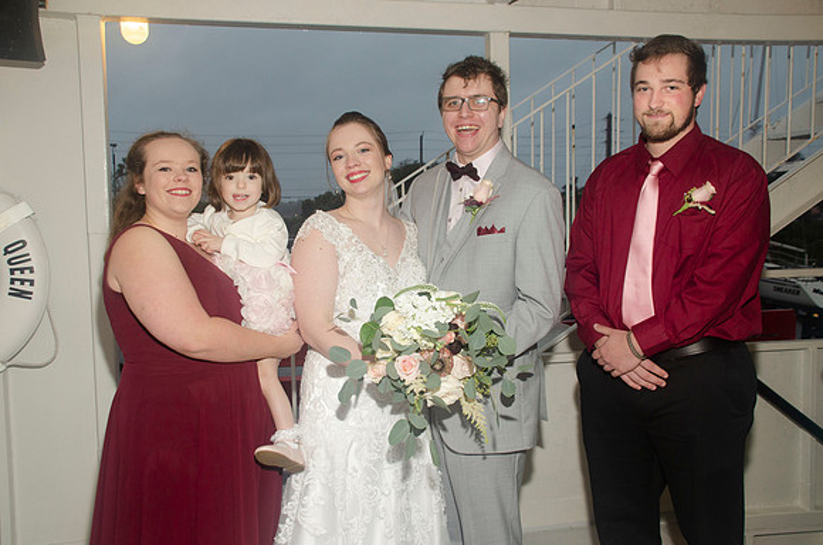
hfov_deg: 57.3
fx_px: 753
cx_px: 412
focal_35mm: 33
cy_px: 272
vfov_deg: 39.8
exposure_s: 1/60
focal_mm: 22
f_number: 5.6
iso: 400
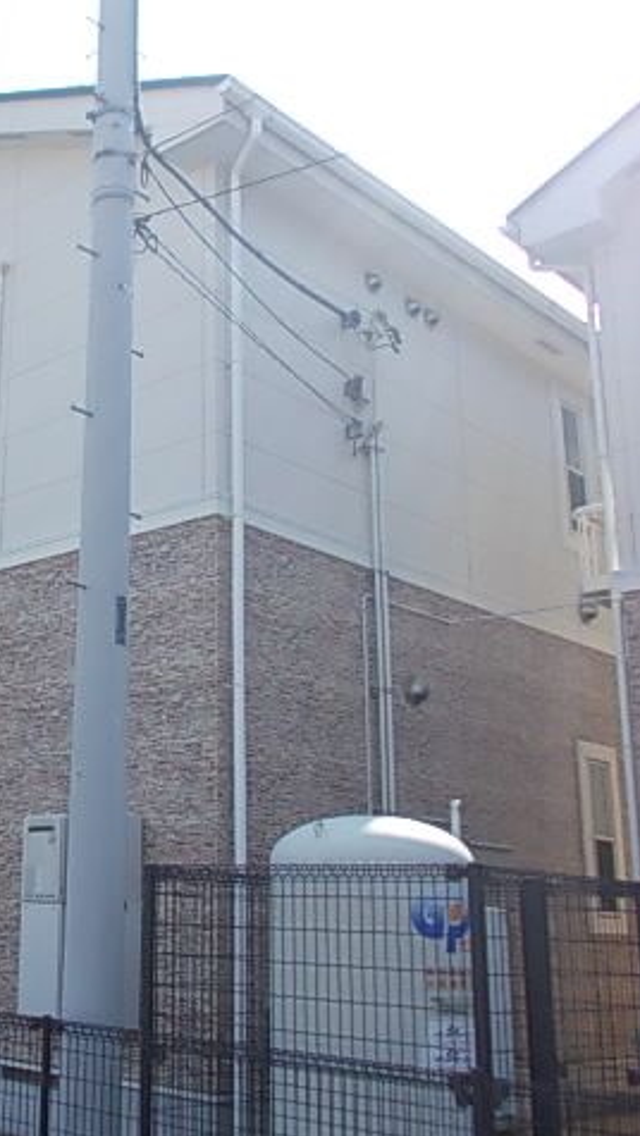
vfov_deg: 49.4
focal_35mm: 41
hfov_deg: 27.3
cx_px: -10
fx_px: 1236
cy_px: 570
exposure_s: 1/160
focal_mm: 4
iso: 80
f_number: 5.4
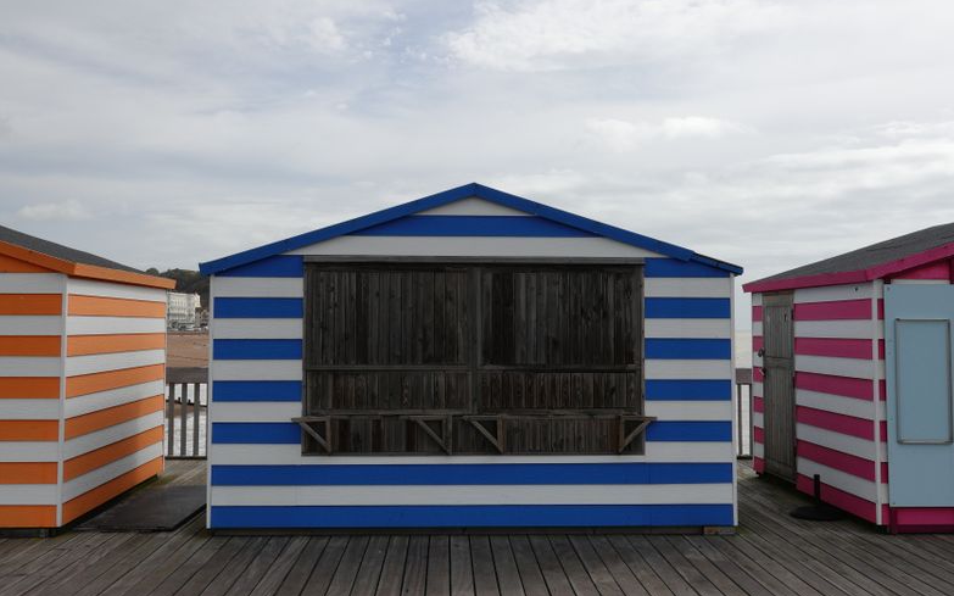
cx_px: 467
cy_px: 263
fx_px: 1040
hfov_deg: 49.3
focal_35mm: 40
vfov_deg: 31.9
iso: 100
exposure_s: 1/800
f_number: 5.6
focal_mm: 9
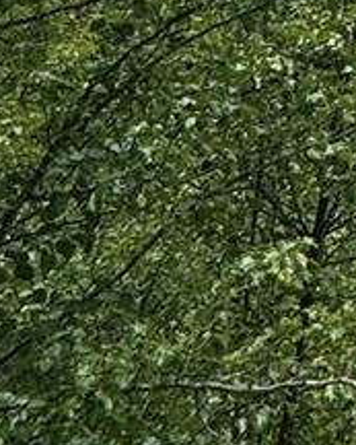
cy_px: -410
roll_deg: -2.9
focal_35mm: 97
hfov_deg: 13.1
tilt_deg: +15.1
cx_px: 776
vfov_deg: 16.0
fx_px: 1277
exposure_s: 1/1672
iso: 50
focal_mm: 2.22
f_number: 2.2
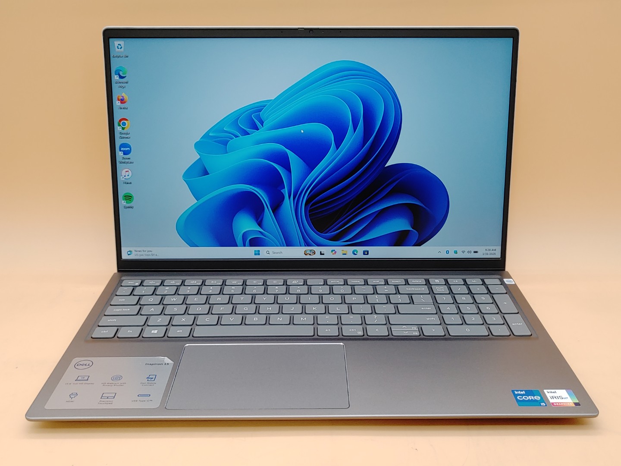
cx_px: 310
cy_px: 233
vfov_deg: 36.8
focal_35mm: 39
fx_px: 700
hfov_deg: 47.9
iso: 50
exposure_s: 1/60
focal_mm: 4.36
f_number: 1.8
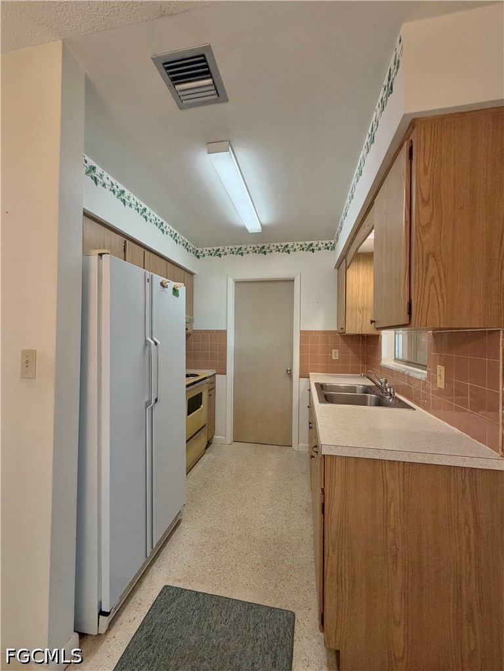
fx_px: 272
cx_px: 252
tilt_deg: +1.3
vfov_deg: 102.1
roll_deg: -0.5
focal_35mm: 14
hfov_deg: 85.7
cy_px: 336
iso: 250
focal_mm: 2.22
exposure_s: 1/120
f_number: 2.2
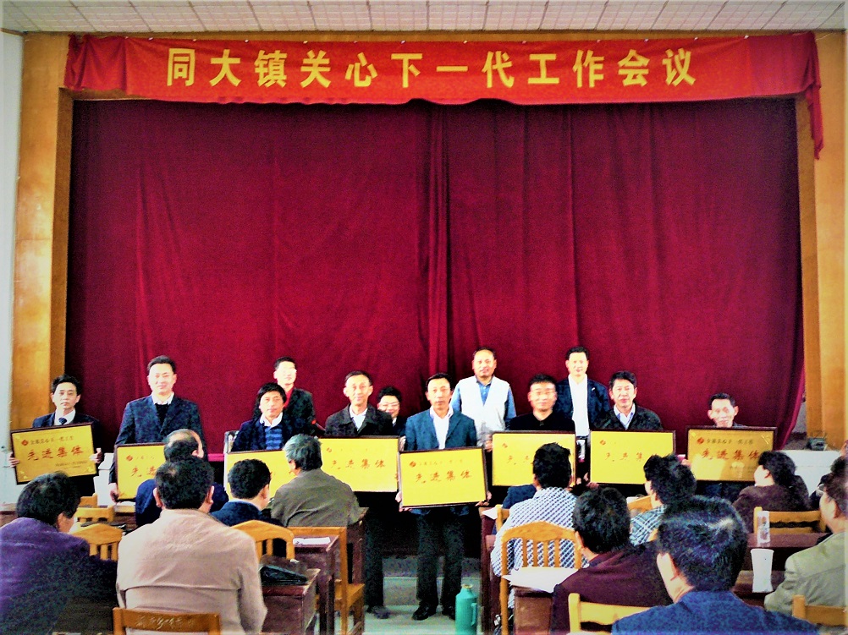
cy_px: 318
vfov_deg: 40.7
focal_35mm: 35
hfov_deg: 52.6
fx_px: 857
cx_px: 424
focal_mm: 5.2
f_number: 2.8
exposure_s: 1/8
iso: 200
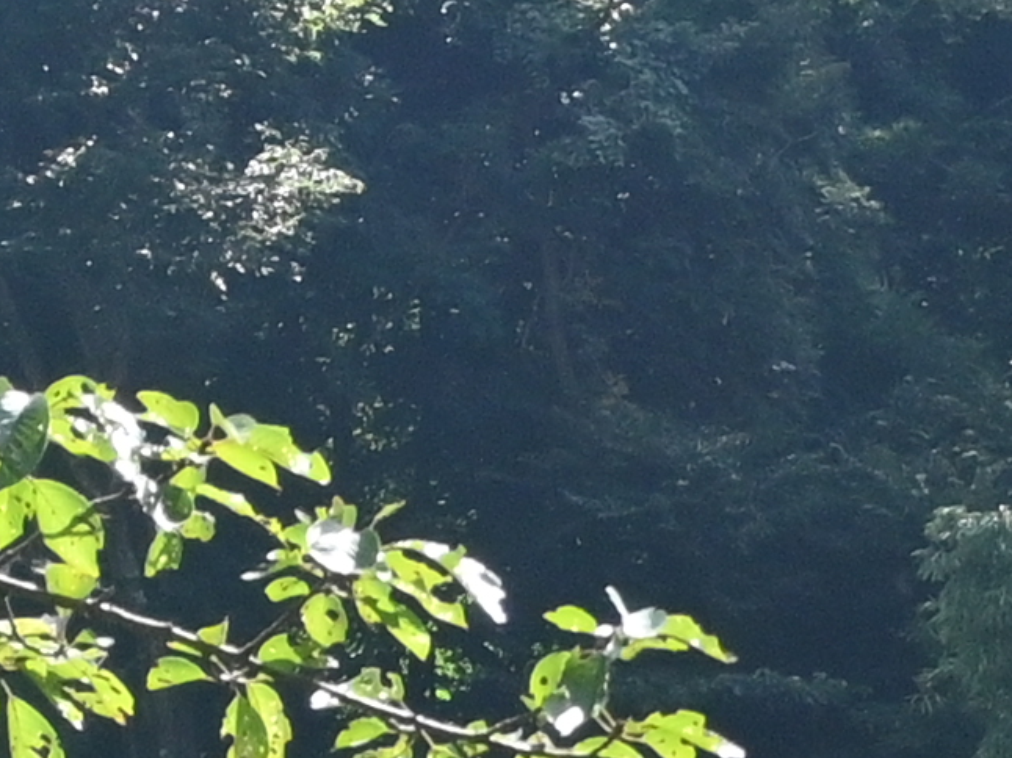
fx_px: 11082
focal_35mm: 379
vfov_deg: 3.9
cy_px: 268
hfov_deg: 5.0
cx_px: 3036
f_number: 8
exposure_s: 1/500
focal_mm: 30.5
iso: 320
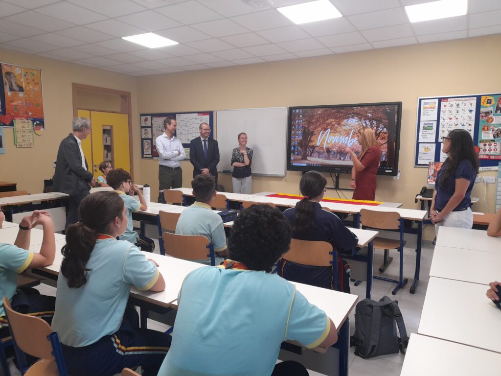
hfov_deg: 69.4
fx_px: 362
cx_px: 250
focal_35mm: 25
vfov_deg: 54.9
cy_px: 188
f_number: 2
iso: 125
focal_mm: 4.6
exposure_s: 1/50
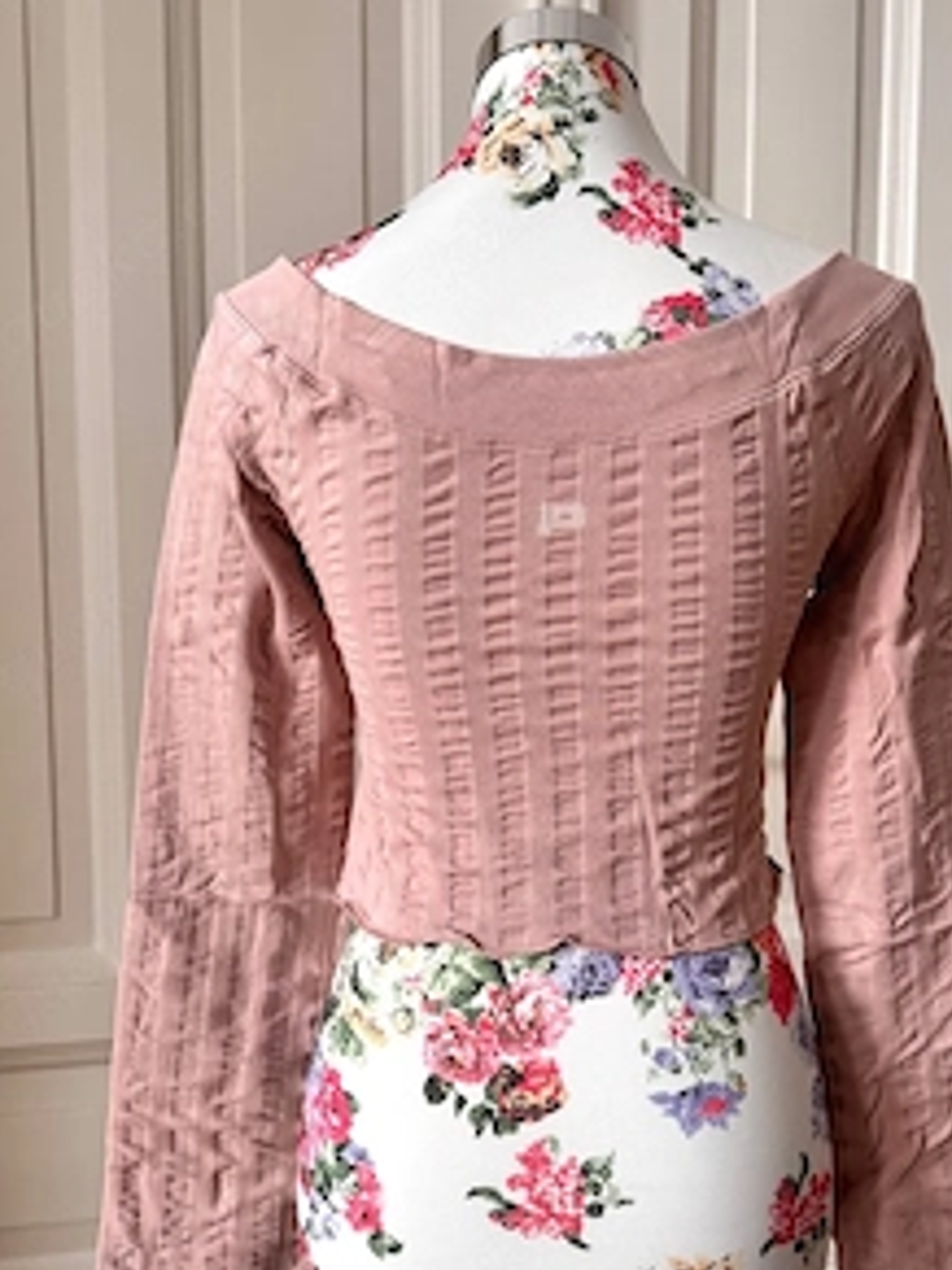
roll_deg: -0.9
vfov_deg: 55.4
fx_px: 1211
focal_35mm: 33
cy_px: 646
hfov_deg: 42.8
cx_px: 550
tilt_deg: -5.8
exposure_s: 1/76
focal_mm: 6.76
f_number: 1.78
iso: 200
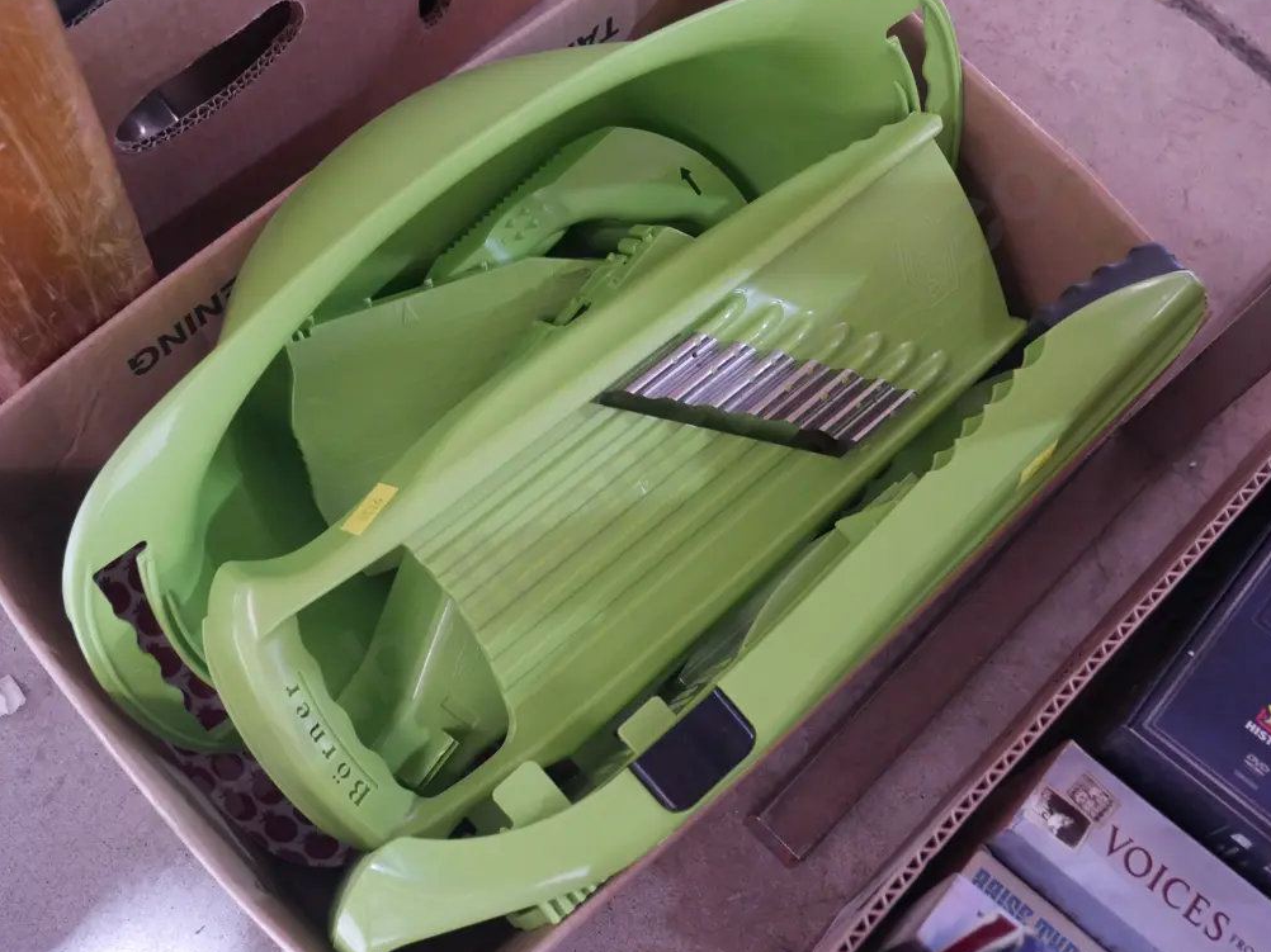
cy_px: 471
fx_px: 1652
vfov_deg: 32.2
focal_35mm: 45
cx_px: 647
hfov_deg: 42.1
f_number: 4.7
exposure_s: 1/25
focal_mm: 22
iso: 3200
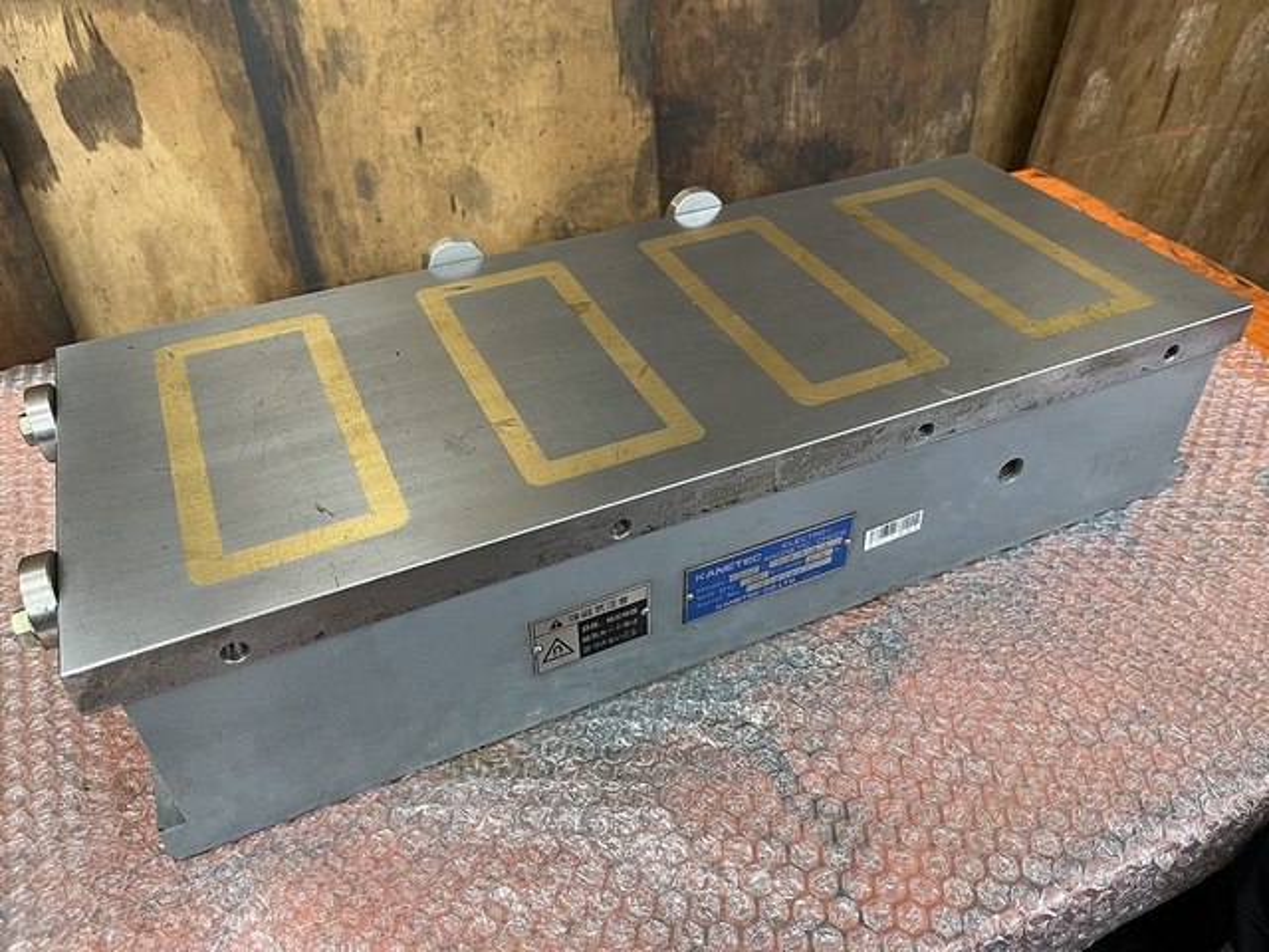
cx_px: 634
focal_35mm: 26
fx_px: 953
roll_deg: +0.5
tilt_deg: -41.0
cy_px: 476
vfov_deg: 53.1
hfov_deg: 67.3
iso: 160
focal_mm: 5.1
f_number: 1.6
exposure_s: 1/60
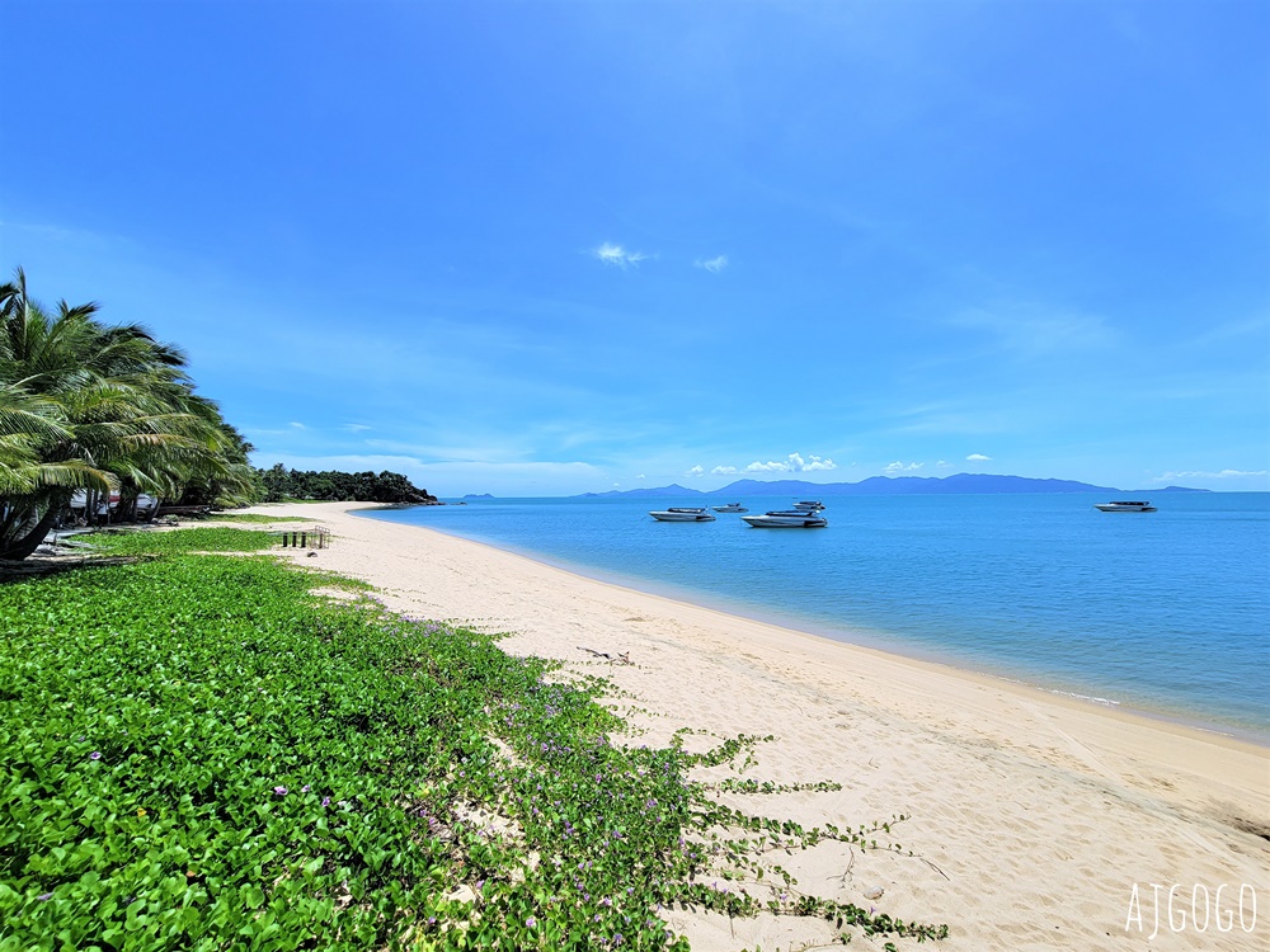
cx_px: 635
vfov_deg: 89.9
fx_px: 477
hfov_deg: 106.2
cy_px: 476
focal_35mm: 13
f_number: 2.2
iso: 50
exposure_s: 1/3059
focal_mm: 2.2
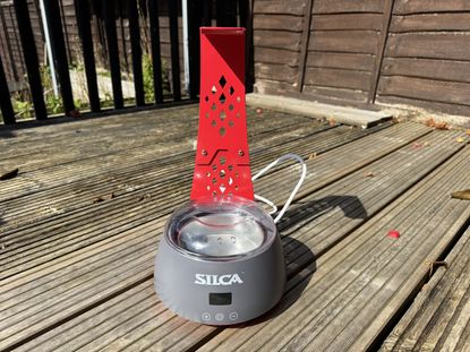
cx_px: 235
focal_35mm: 24
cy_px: 176
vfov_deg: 56.8
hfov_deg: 71.6
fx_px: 326
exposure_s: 1/3096
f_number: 1.78
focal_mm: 6.76
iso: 80
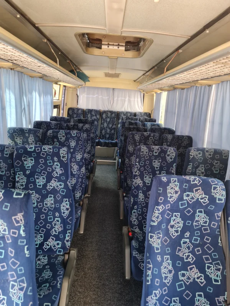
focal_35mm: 25
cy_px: 153
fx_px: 221
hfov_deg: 54.9
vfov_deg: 69.4
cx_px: 115
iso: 250
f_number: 1.8
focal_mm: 7
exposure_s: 1/50
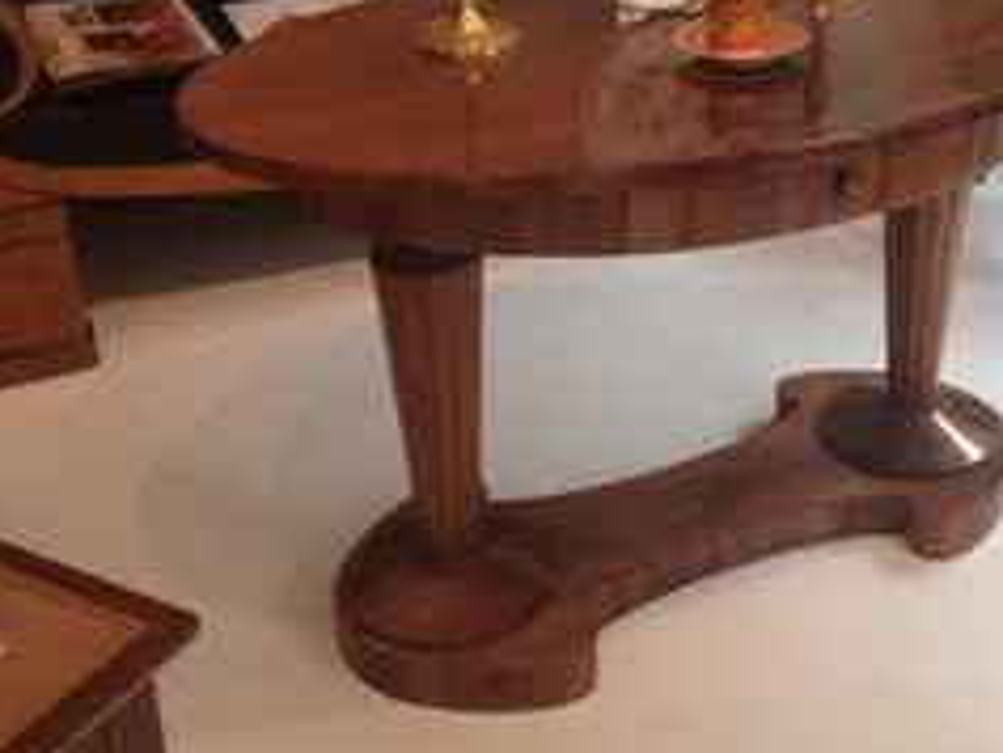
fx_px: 1710
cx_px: 703
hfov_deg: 32.3
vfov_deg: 24.7
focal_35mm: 59
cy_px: 250
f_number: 2.4
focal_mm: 4.28
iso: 50
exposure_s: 1/30
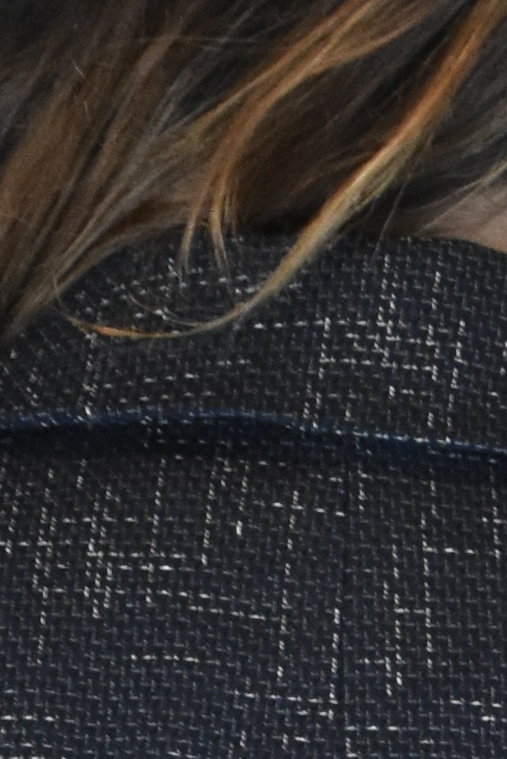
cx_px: 227
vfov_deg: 6.8
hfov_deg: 4.9
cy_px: 2005
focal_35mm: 280
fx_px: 5920
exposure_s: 1/50
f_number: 13
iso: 1600
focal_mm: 27
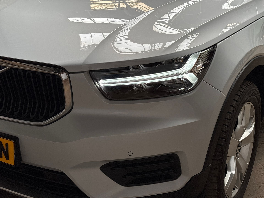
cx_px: 132
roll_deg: -1.0
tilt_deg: -18.8
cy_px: 99
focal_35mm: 52
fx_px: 397
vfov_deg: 28.0
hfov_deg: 36.8
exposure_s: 1/125
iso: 40
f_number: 1.6
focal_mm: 5.96
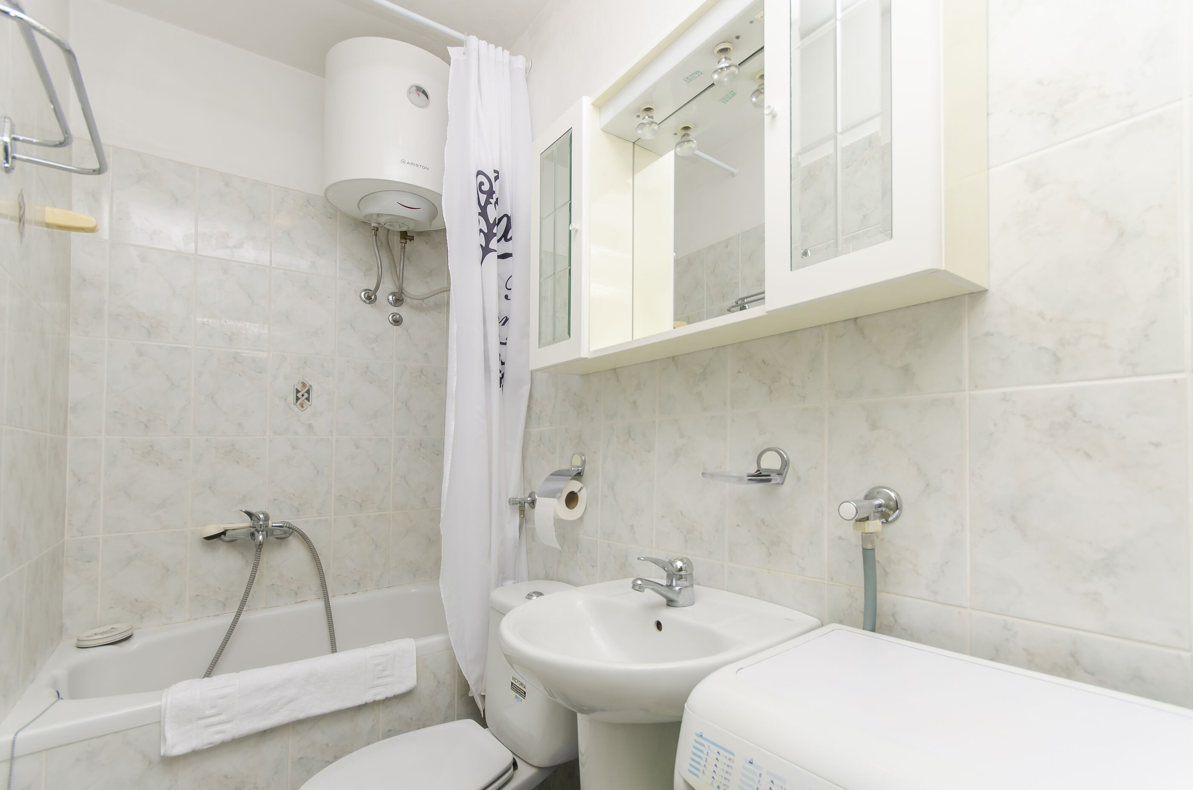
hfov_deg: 100.5
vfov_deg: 77.1
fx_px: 496
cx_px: 596
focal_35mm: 15
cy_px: 395
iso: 100
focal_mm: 10
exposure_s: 1/100
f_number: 8
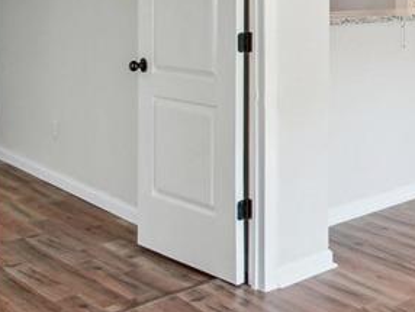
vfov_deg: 24.9
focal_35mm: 55
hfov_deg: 26.0
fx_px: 660
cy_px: -23
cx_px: 618
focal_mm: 16
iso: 320
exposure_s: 1/30
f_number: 8
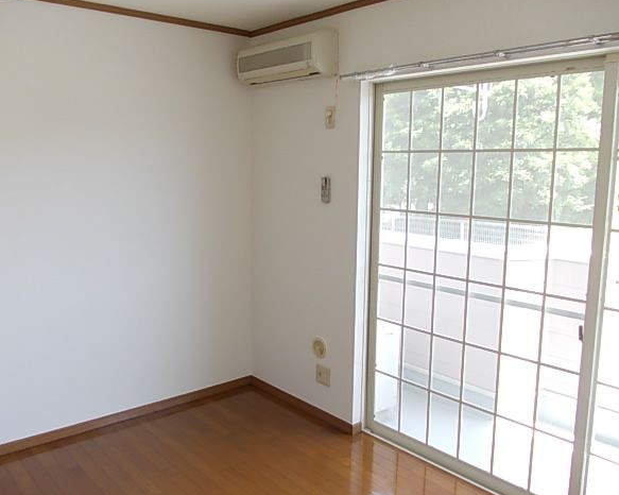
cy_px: 250
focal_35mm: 30
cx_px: 289
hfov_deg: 58.7
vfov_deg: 48.5
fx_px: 549
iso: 80
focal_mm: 4
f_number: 2.7
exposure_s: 1/60
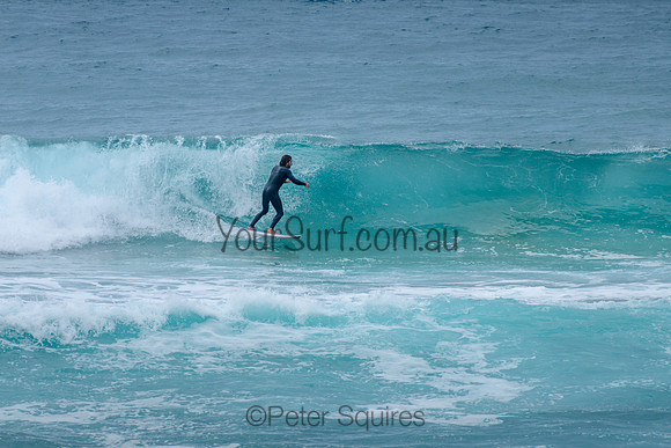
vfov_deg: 2.5
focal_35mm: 550
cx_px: 300
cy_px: 188
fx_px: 10254
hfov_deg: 3.7
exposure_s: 1/2000
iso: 200
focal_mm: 400
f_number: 5.6
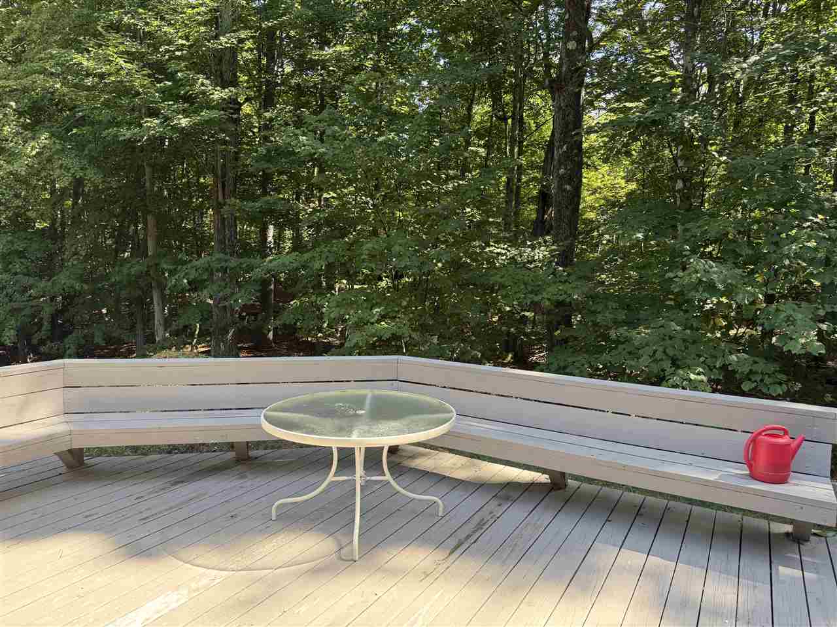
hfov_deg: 71.6
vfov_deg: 56.8
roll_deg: -1.5
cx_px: 418
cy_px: 314
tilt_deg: -5.3
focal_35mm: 24
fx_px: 580
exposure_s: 1/243
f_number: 1.78
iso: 100
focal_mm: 6.76
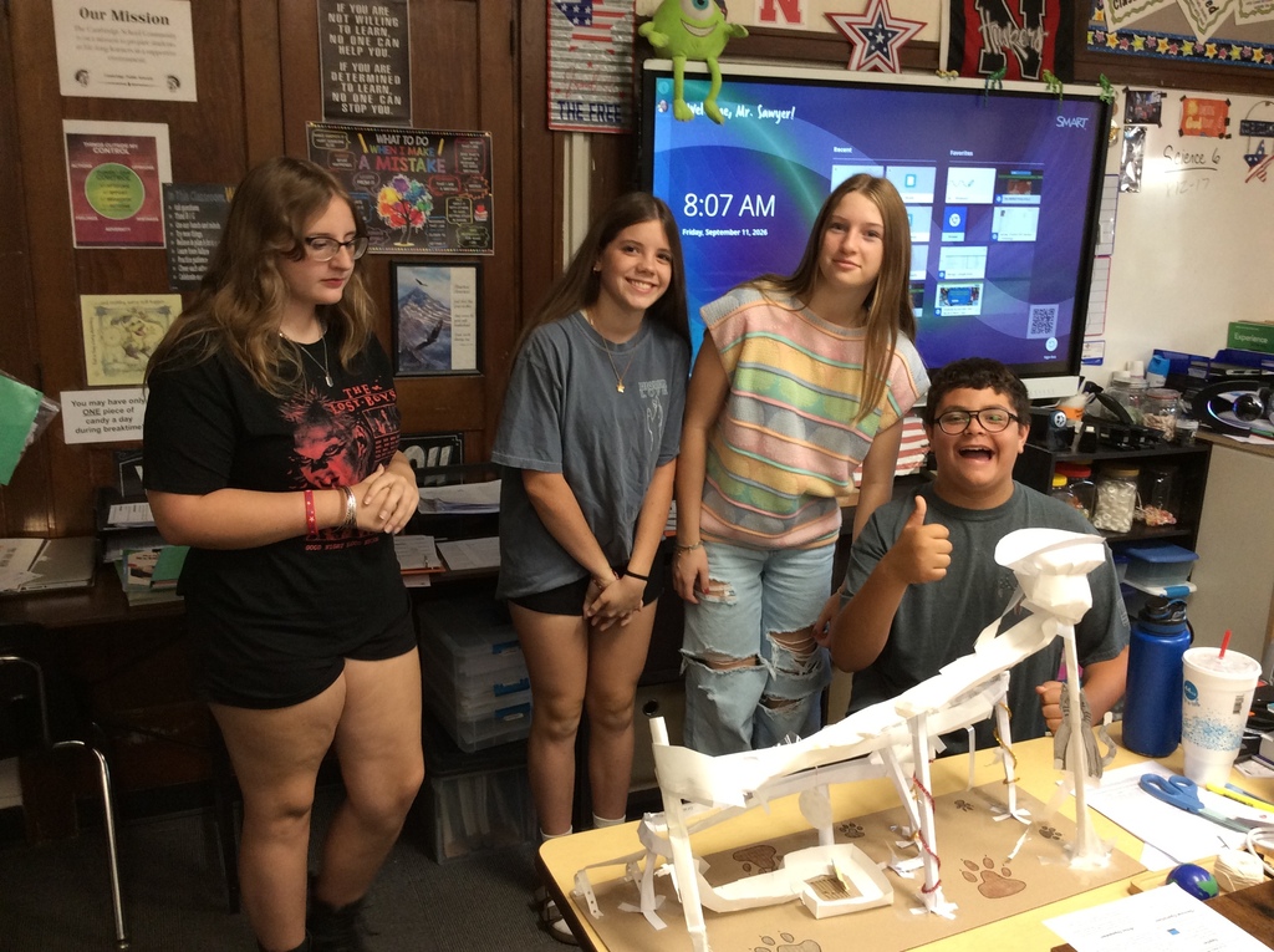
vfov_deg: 44.1
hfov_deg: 56.9
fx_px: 1176
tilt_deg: -14.3
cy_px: 476
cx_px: 637
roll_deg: -0.5
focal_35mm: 32
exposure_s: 1/24
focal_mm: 3.3
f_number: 2.4
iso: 80
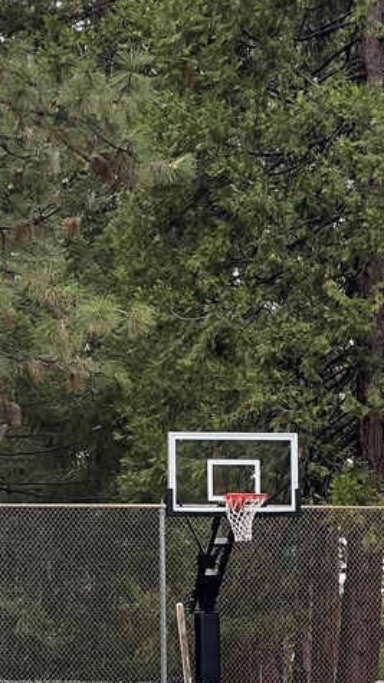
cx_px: 311
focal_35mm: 181
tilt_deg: +3.1
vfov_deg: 11.9
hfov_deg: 6.7
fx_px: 3278
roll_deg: +1.0
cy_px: 526
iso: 40
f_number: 2.8
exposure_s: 1/99
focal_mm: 9
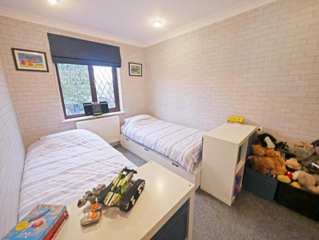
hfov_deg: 102.0
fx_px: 129
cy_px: 120
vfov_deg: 85.7
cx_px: 160
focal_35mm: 14
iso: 640
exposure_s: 1/60
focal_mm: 7
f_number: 4
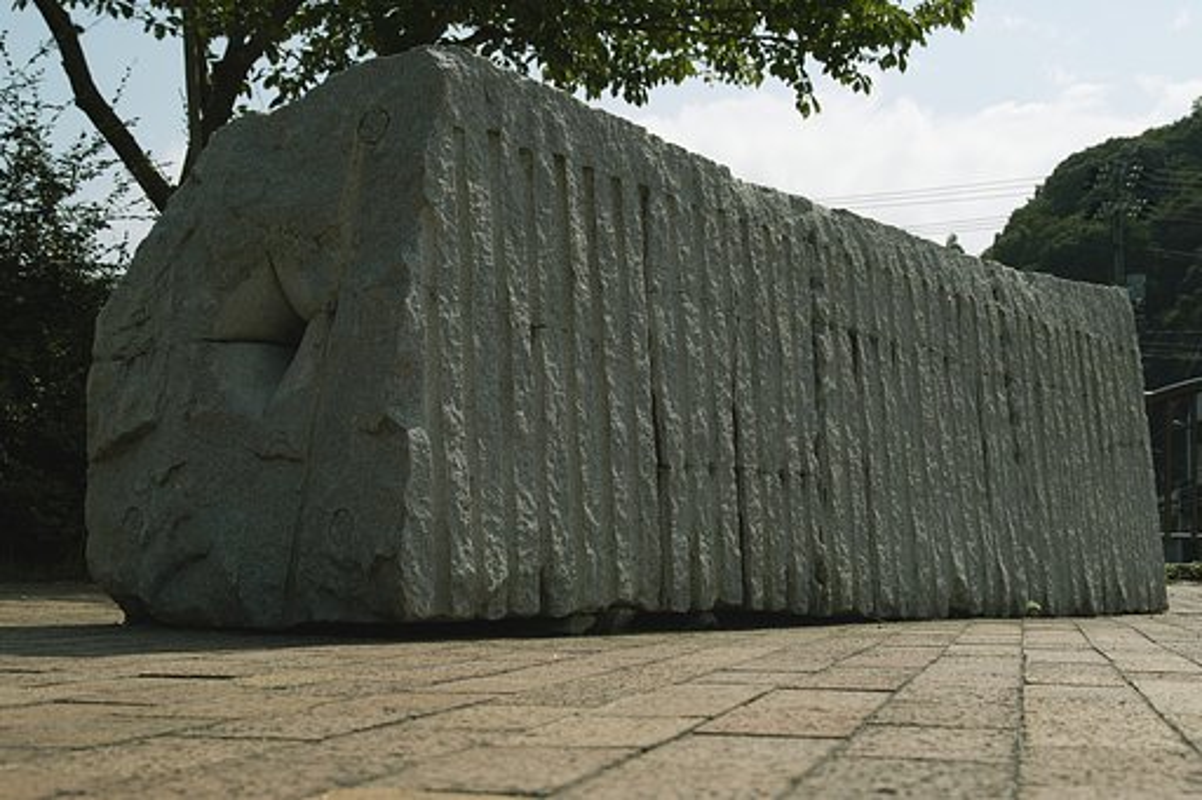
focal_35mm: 51
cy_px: 400
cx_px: 601
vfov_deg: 26.5
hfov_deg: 38.9
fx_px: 1702
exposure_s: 1/250
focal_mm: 30
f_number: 8
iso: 100
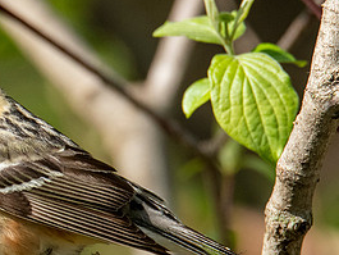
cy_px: 141
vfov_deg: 0.6
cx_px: -39
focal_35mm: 2291
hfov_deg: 0.9
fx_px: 22446
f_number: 8
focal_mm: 600
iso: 1000
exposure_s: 1/800
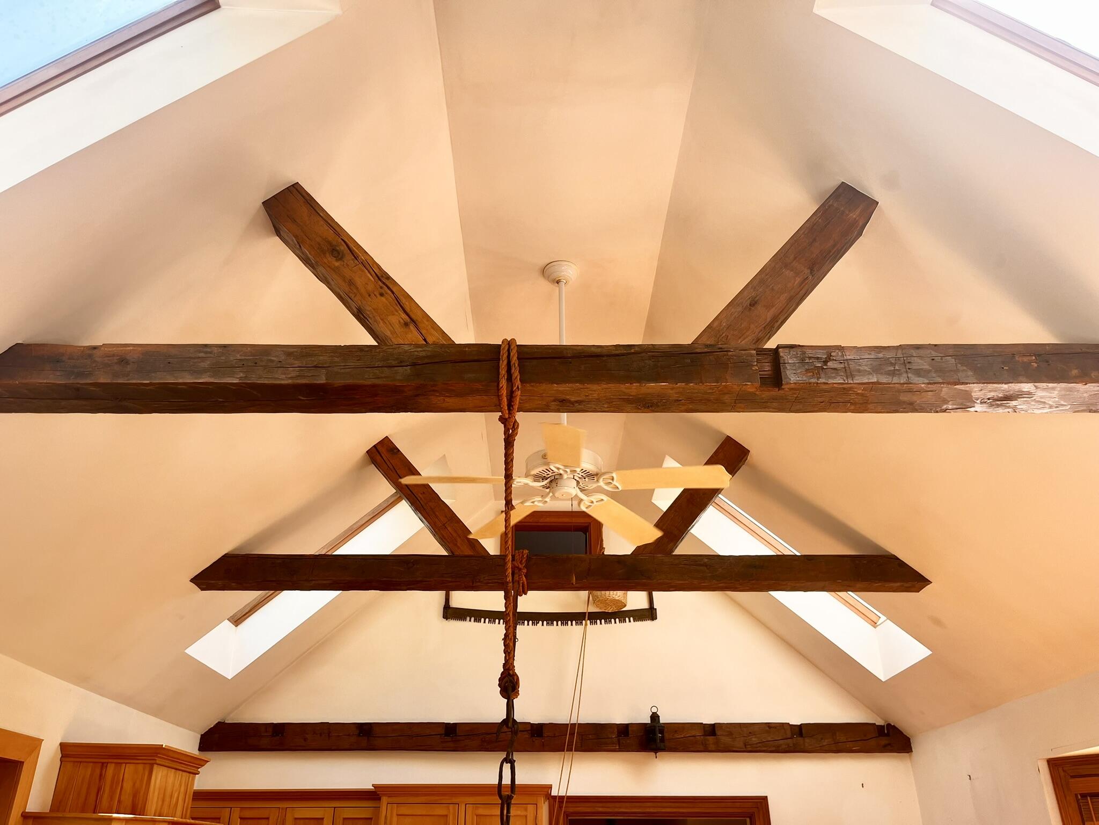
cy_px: 412
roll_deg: -0.2
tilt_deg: +29.0
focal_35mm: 26
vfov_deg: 53.1
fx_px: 825
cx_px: 550
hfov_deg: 67.3
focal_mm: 5.1
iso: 40
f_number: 1.6
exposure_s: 1/175
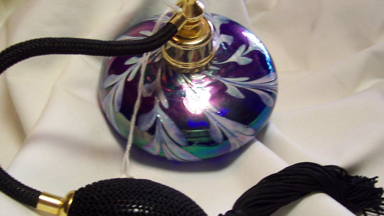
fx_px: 417
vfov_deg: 28.9
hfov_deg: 49.4
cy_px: 134
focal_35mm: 41
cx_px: 192
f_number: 2.8
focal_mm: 5.6
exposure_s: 1/30
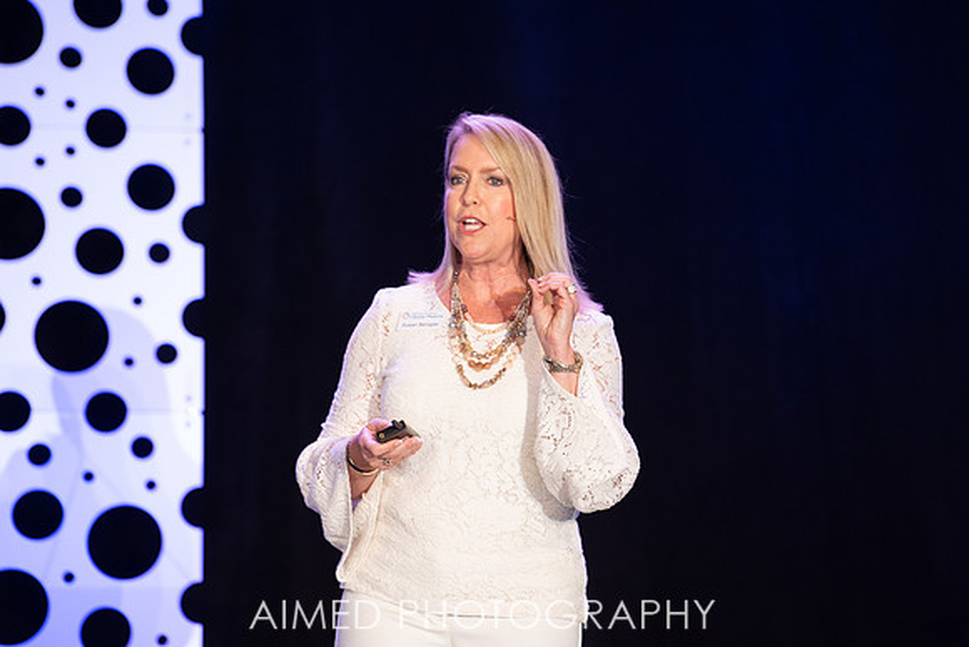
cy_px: 309
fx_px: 6266
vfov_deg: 5.9
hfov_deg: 8.8
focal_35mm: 233
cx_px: 491
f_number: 4
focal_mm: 200
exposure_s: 1/200
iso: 1250
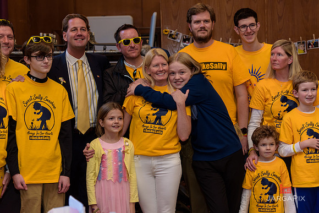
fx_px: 576
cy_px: 106
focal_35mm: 65
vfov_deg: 20.9
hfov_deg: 31.0
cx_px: 160
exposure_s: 1/125
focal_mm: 65
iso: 800
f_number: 4
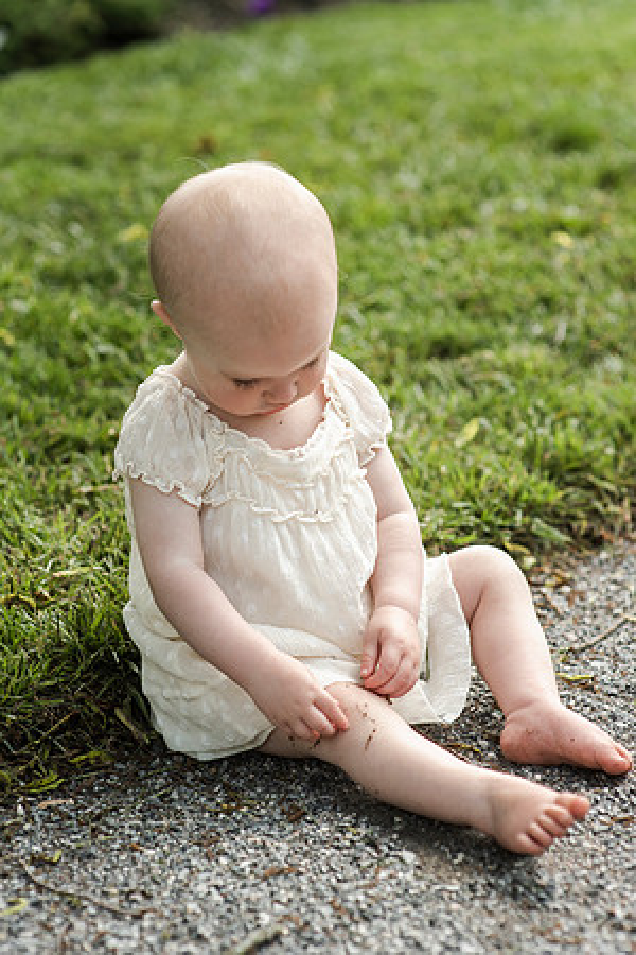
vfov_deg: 23.9
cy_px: 478
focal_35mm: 85
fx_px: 2252
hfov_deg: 16.1
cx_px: 318
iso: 800
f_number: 3.5
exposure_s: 1/4000
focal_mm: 85
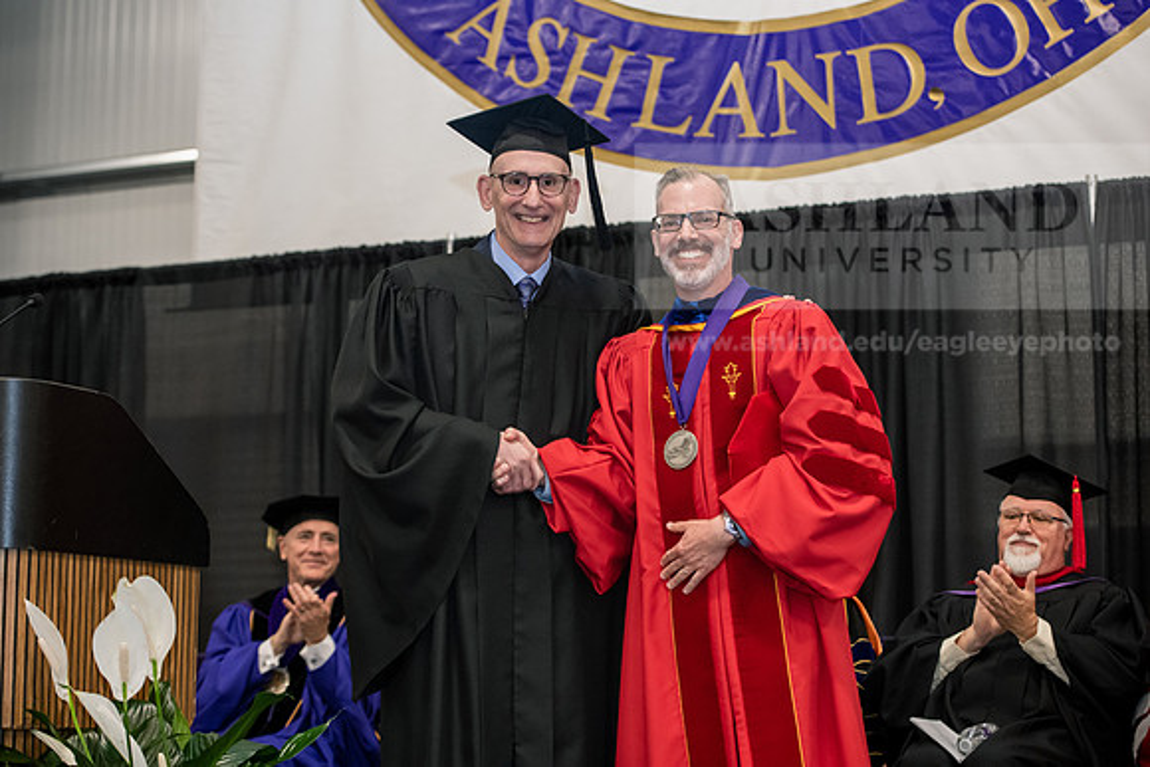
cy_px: 384
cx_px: 575
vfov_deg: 19.5
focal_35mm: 70
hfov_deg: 28.8
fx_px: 2237
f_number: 4
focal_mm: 70
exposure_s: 1/200
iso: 3200
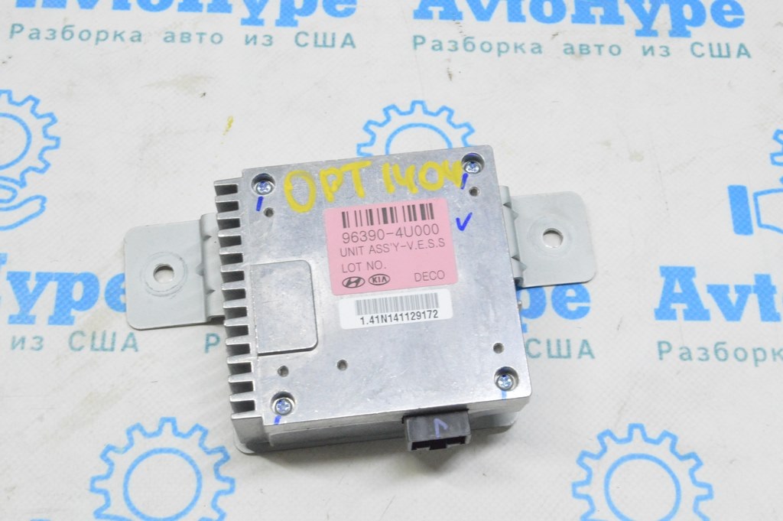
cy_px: 260
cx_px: 392
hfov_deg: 35.1
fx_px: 1239
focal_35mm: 57
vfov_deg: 23.7
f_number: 20
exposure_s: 1/20
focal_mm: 38
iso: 6400
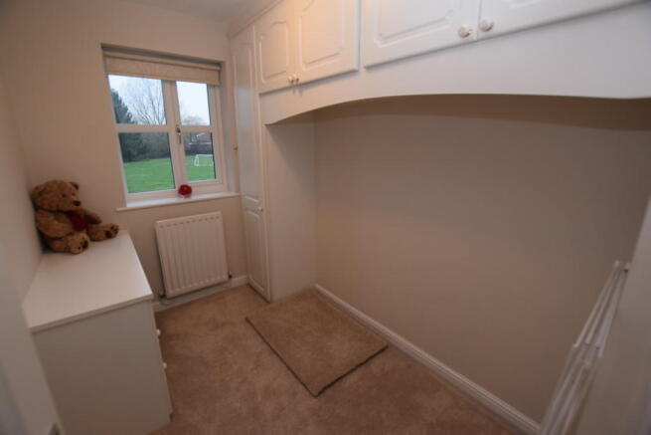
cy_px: 218
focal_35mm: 15
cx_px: 326
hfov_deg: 100.4
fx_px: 271
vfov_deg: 77.4
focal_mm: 10
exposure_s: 1/80
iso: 800
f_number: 4.5
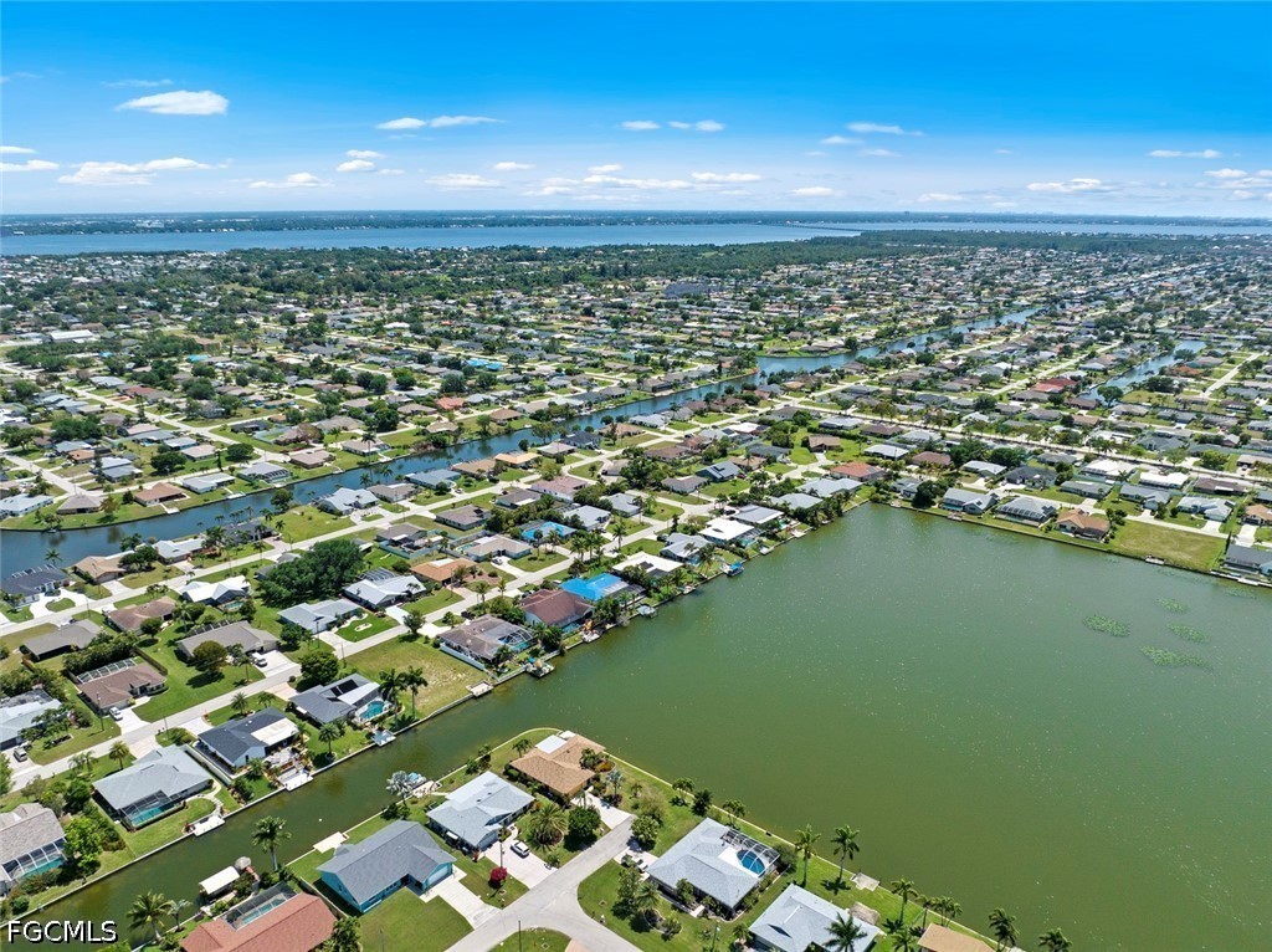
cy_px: 476
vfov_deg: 56.7
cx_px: 636
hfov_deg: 71.6
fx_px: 881
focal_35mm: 24
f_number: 2.8
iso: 110
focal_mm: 12.29
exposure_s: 1/4000
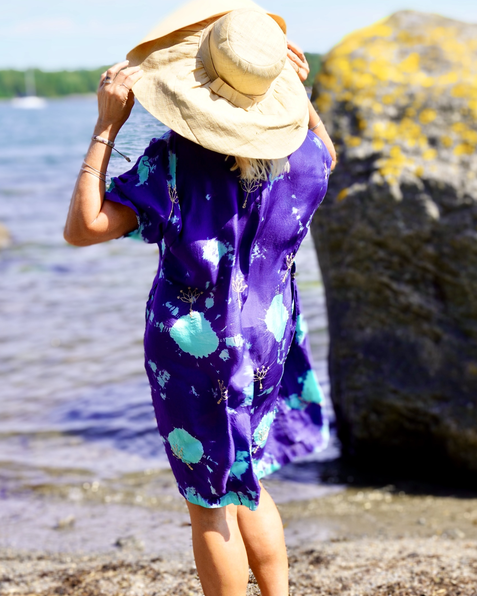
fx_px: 847
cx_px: 241
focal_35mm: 48
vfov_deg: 38.6
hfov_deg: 31.5
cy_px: 359
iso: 100
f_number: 5.6
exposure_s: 1/320
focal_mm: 28
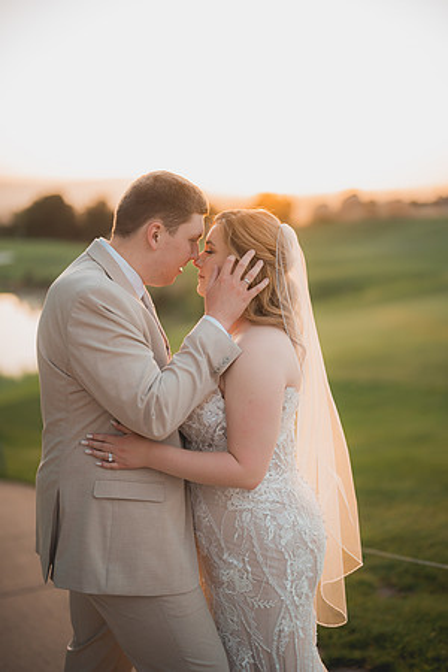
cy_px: 336
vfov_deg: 39.6
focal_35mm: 50
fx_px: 933
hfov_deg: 27.0
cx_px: 224
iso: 125
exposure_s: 1/320
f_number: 1.2
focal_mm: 50
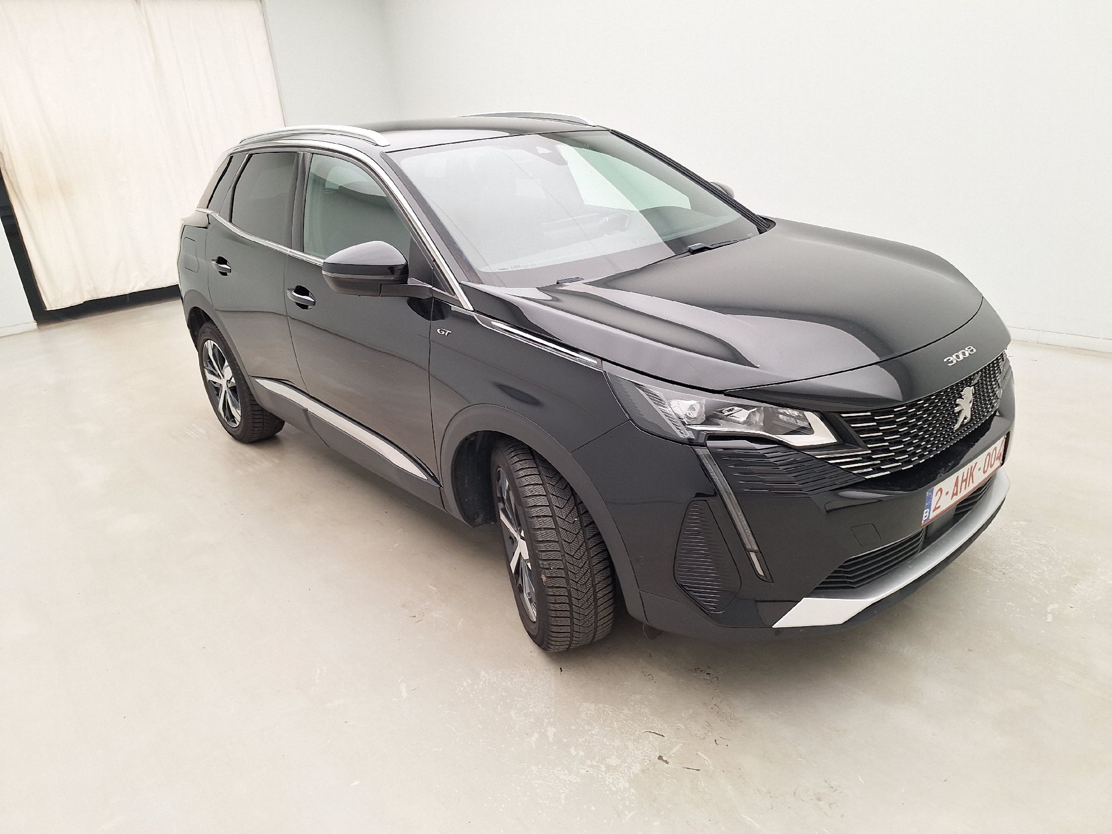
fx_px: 739
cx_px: 556
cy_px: 417
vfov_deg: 58.9
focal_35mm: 23
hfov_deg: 73.9
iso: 64
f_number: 1.8
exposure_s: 1/100
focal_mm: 5.54
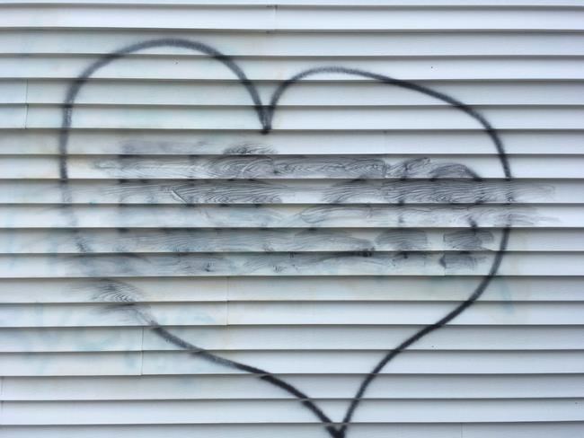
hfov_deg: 61.6
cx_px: 292
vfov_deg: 48.3
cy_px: 219
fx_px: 489
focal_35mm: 29
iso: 25
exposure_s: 1/452
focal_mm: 4.15
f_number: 2.2
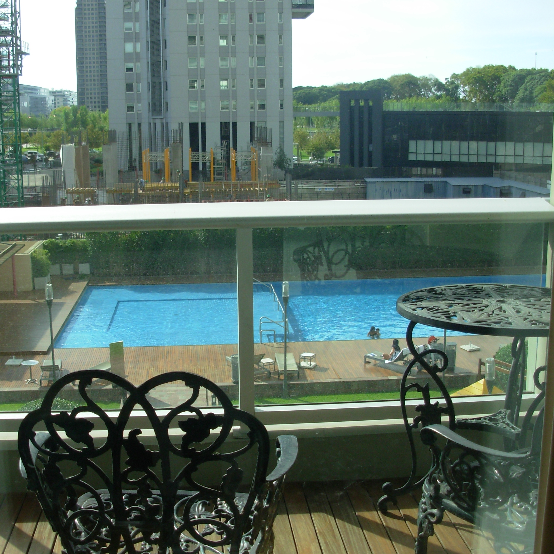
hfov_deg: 37.5
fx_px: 815
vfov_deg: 37.6
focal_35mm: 45
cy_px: 276
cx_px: 244
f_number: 2.9
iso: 50
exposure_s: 1/443
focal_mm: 6.3
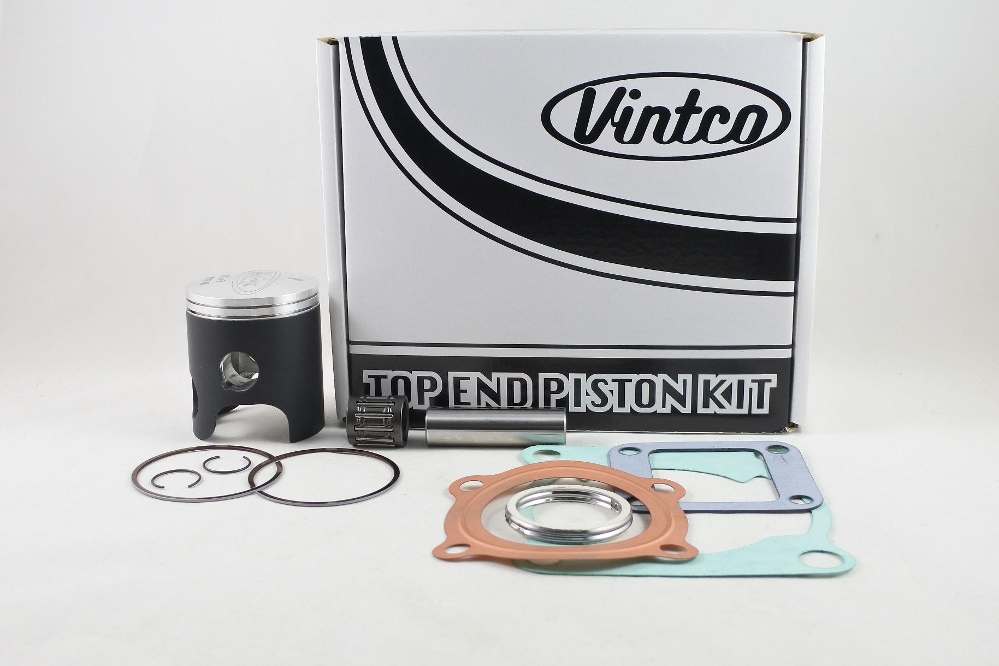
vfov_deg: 45.0
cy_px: 333
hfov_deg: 63.7
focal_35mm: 29
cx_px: 500
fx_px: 805
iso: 400
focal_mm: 10.8
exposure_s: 1/125
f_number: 3.5
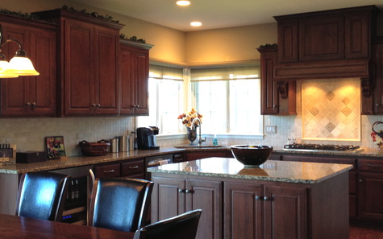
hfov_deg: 40.3
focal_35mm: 50
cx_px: 203
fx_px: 522
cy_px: 109
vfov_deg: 25.8
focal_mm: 4.28
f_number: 2.4
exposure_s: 1/20
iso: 100
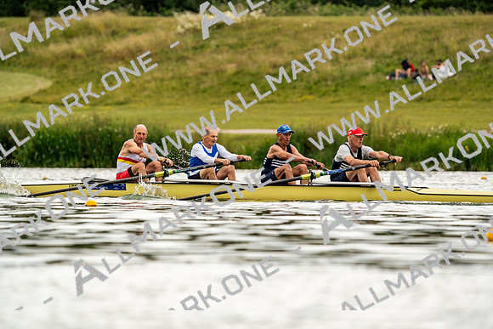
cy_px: 164
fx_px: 5739
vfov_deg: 3.3
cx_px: 246
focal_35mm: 419
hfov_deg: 4.9
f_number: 6.3
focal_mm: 419
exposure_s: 1/2000
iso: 320
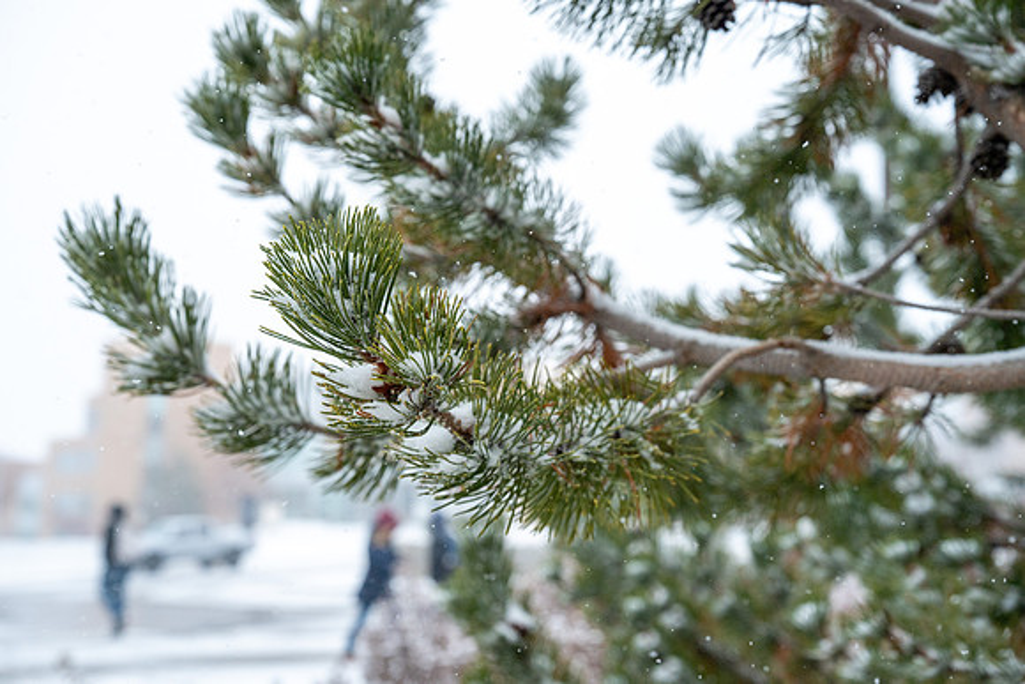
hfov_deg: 44.5
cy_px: 342
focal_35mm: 44
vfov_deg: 30.5
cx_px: 512
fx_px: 1253
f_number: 5.6
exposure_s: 1/1600
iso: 400
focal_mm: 44
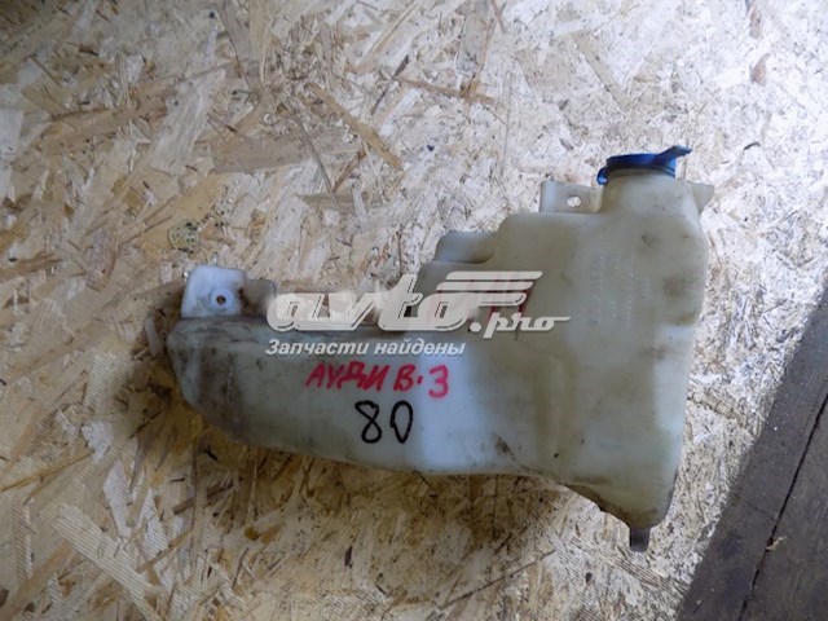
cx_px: 414
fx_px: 550
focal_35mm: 23
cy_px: 310
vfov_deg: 58.9
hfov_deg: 73.9
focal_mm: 4
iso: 250
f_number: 3.1
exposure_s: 1/30
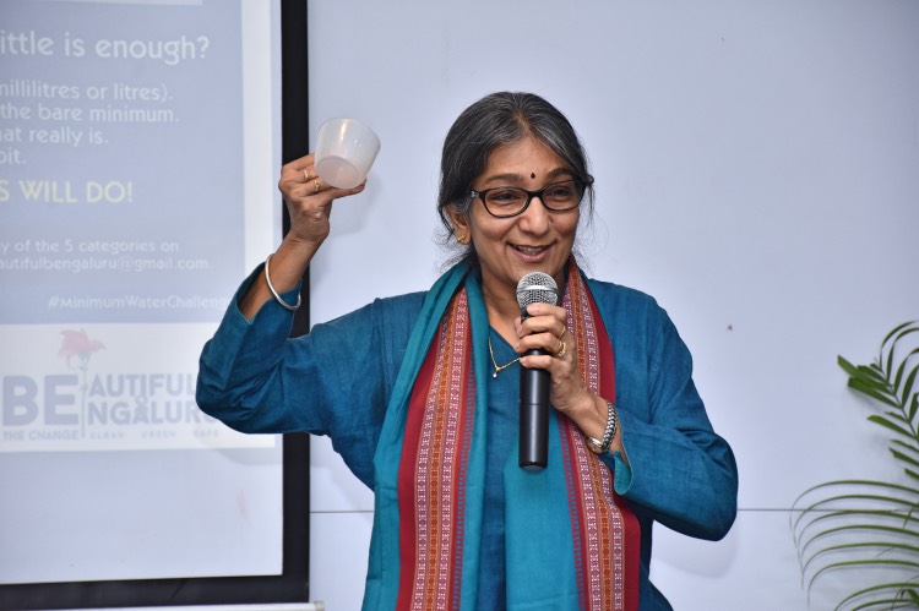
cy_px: 306
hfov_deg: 12.2
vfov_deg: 8.2
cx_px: 460
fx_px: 4286
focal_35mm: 168
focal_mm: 112
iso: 800
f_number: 5.6
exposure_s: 1/125
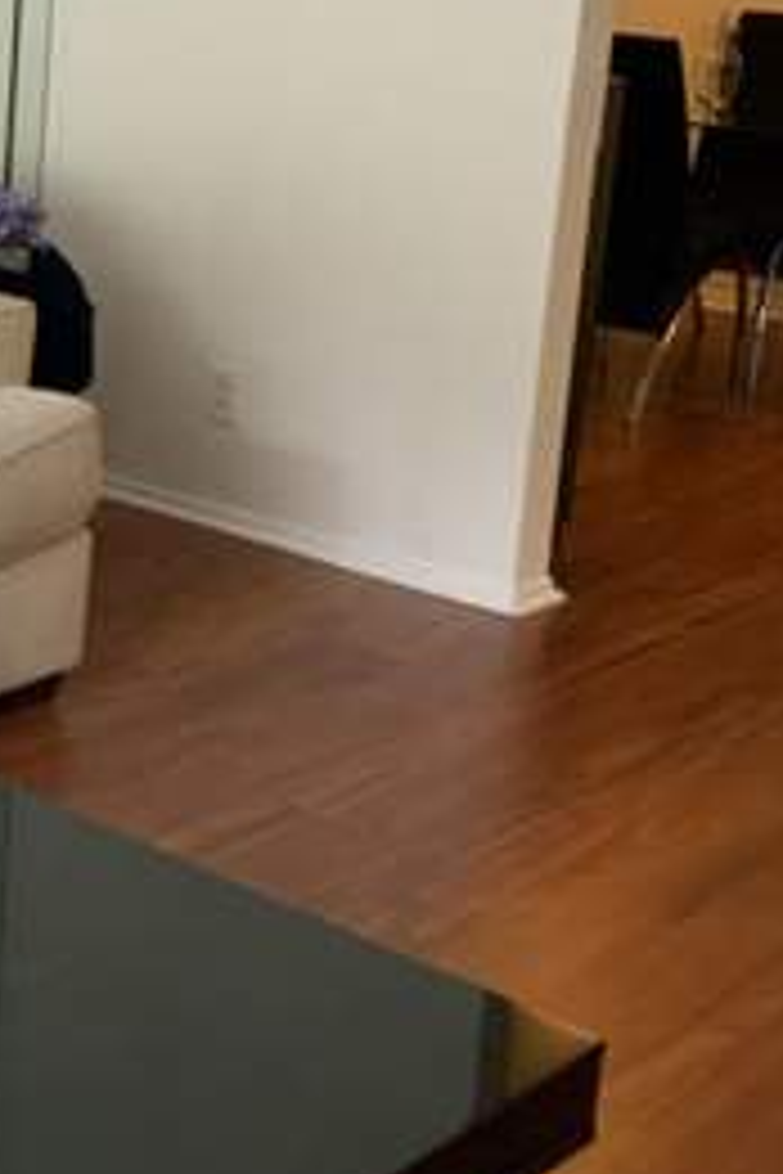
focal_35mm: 74
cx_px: -252
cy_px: 378
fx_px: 2414
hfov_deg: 17.2
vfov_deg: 27.2
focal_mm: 3
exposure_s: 1/60
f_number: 1.8
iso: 250
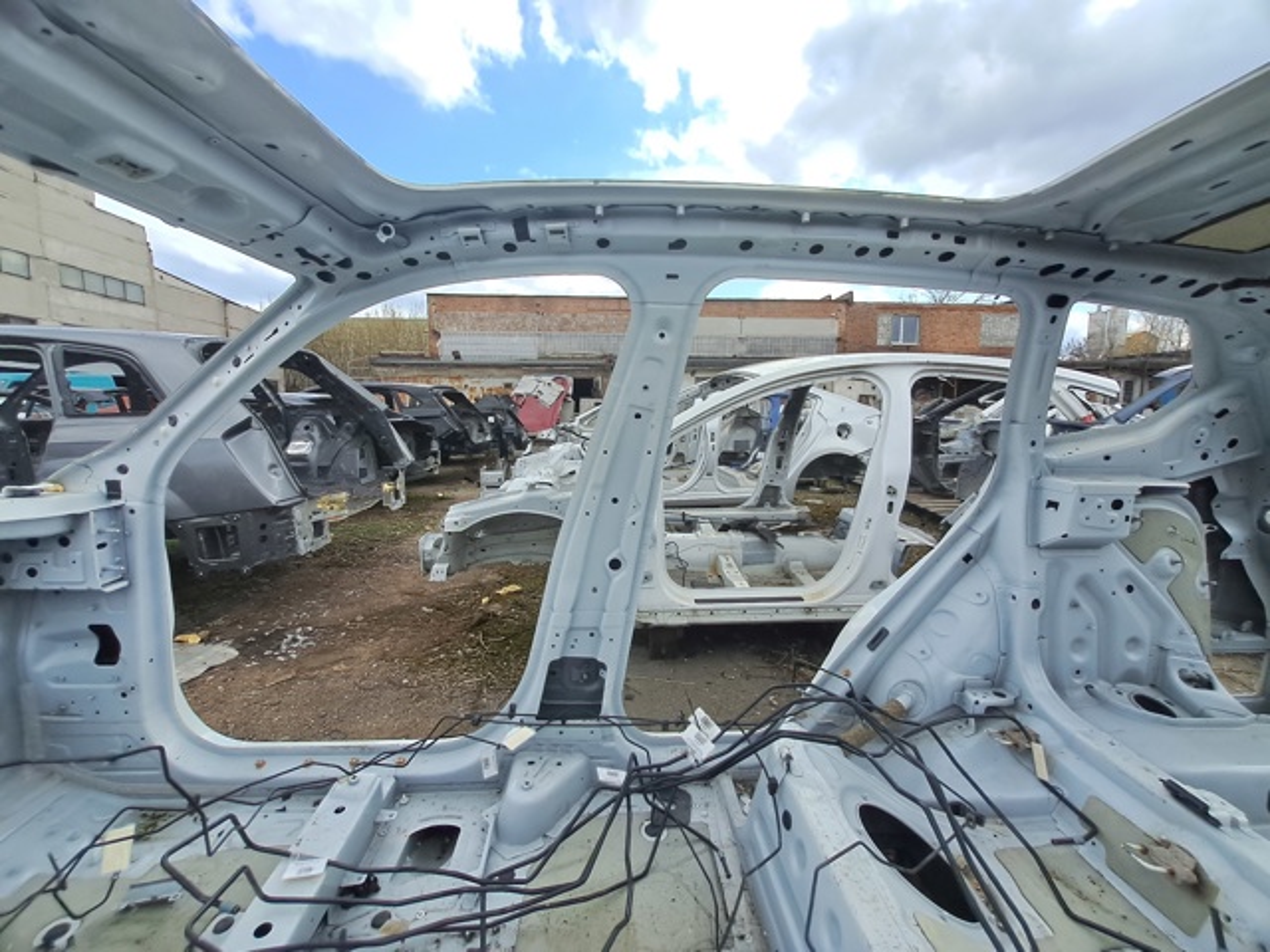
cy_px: 476
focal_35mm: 13
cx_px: 635
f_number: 2.2
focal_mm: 1.13
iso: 50
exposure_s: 1/1218
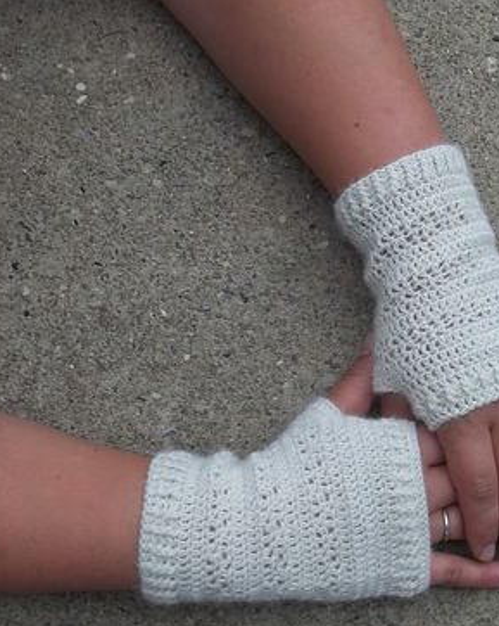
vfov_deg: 32.9
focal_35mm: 57
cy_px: 398
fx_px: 1054
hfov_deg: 26.5
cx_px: 340
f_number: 8
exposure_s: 1/160
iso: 64
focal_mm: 5.9
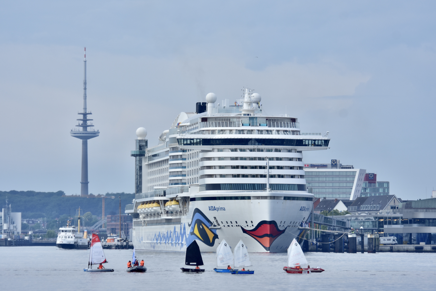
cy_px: 146
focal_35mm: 262
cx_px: 218
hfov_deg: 7.8
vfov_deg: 5.2
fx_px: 3179
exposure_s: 1/1600
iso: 250
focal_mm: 175
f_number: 5
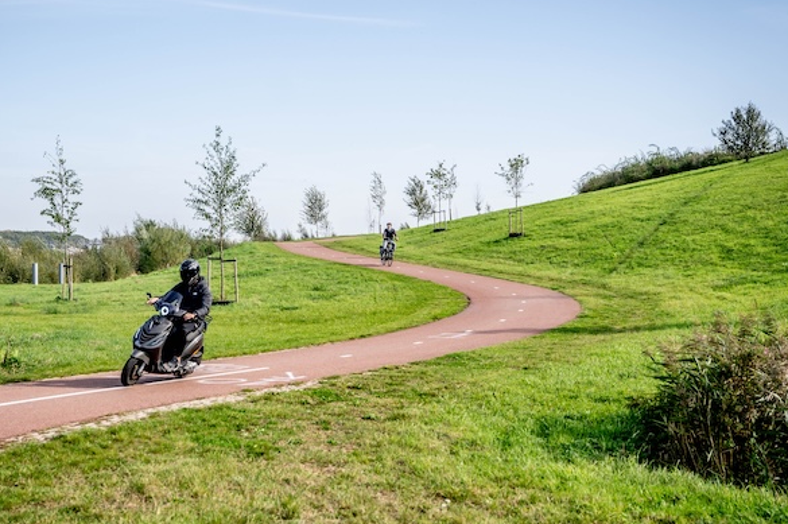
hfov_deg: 37.9
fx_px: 1146
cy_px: 285
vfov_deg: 25.7
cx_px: 334
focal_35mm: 52
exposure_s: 1/2500
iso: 200
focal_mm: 38.3
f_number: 3.5
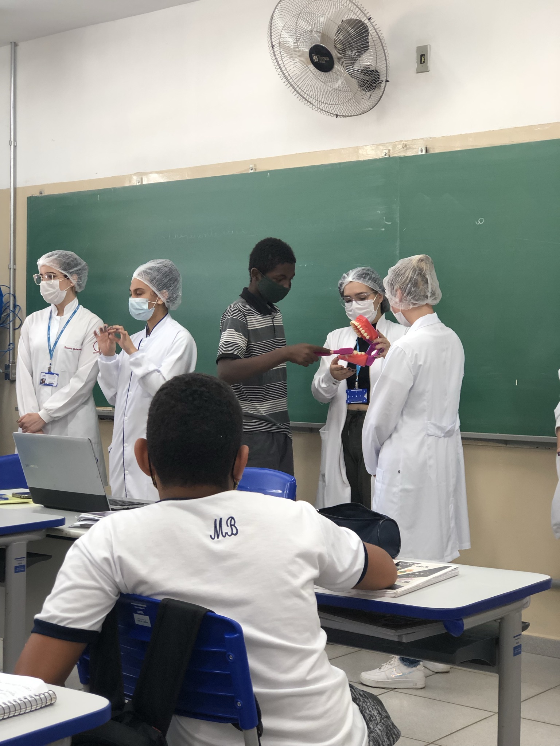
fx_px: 1229
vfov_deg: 33.8
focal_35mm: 57
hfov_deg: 25.7
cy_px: 373
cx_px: 280
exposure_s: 1/30
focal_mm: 6.6
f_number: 2.8
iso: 80
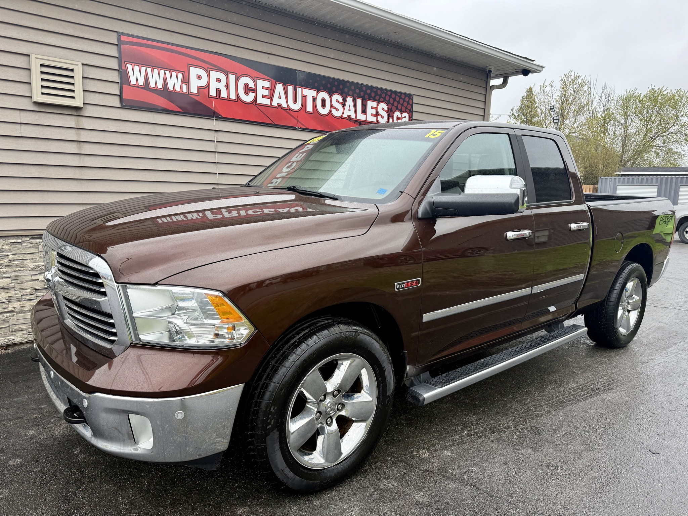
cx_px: 344
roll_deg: -1.6
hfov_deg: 71.6
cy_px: 258
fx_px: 477
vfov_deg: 56.8
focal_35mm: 24
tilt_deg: -7.6
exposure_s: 1/1361
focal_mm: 6.76
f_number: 1.78
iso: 100
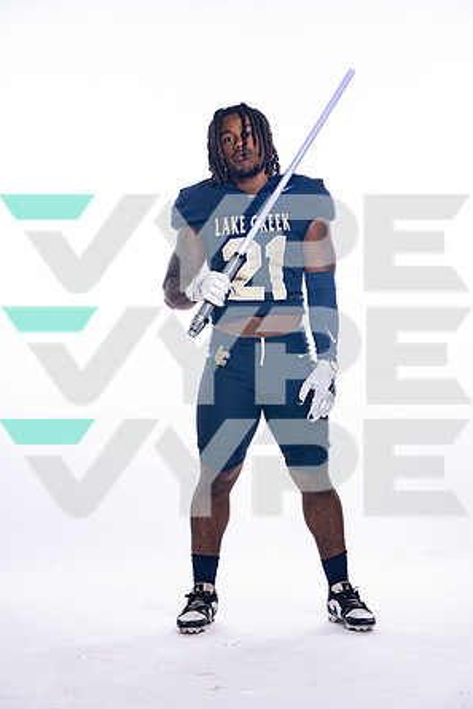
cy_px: 357
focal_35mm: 99
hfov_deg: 13.8
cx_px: 237
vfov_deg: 20.6
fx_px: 1949
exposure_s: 1/250
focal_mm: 98
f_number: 6.3
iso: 400
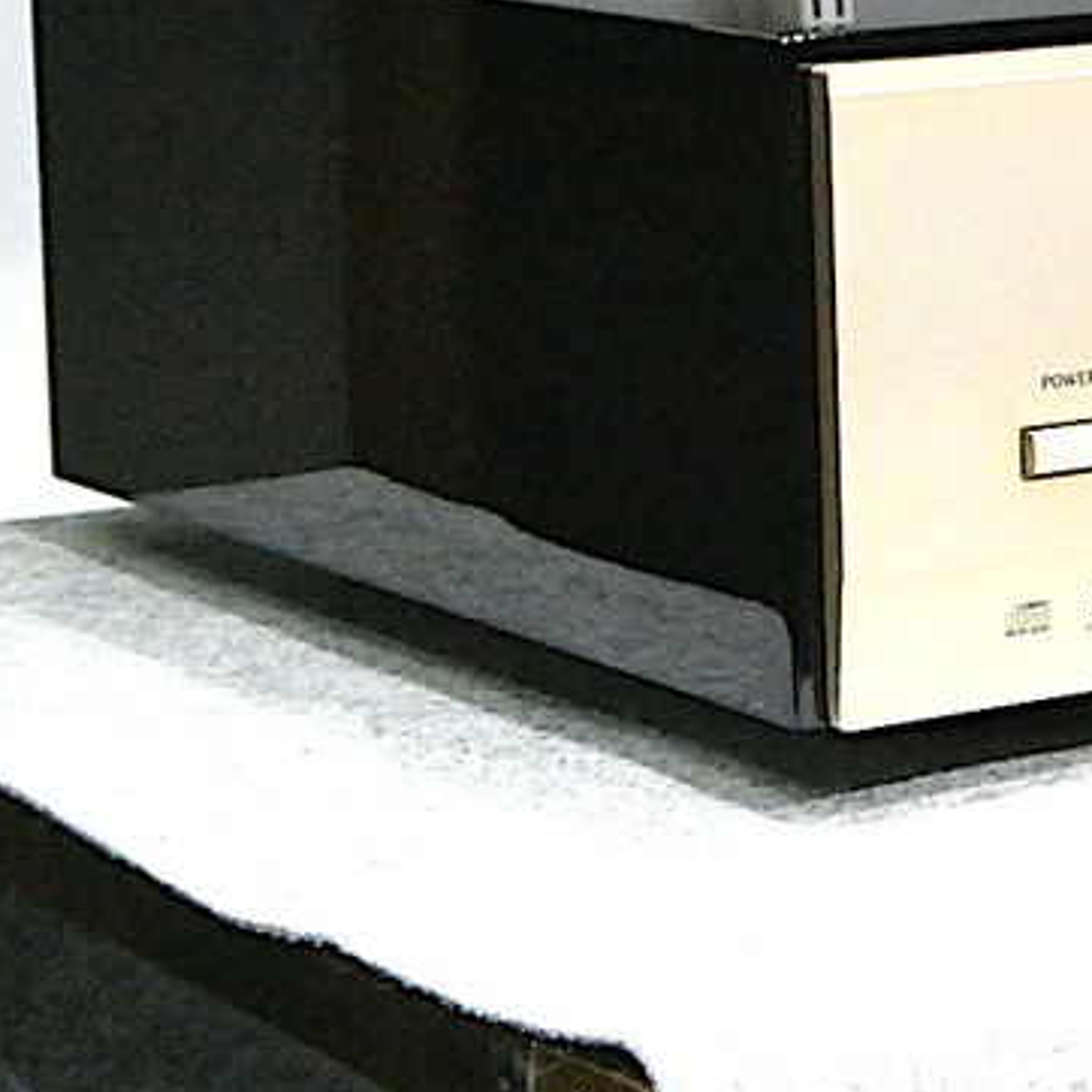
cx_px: 1270
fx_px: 5104
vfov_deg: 12.2
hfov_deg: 12.0
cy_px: 256
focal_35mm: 143
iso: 1600
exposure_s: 1/80
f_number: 4.3
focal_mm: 10.9
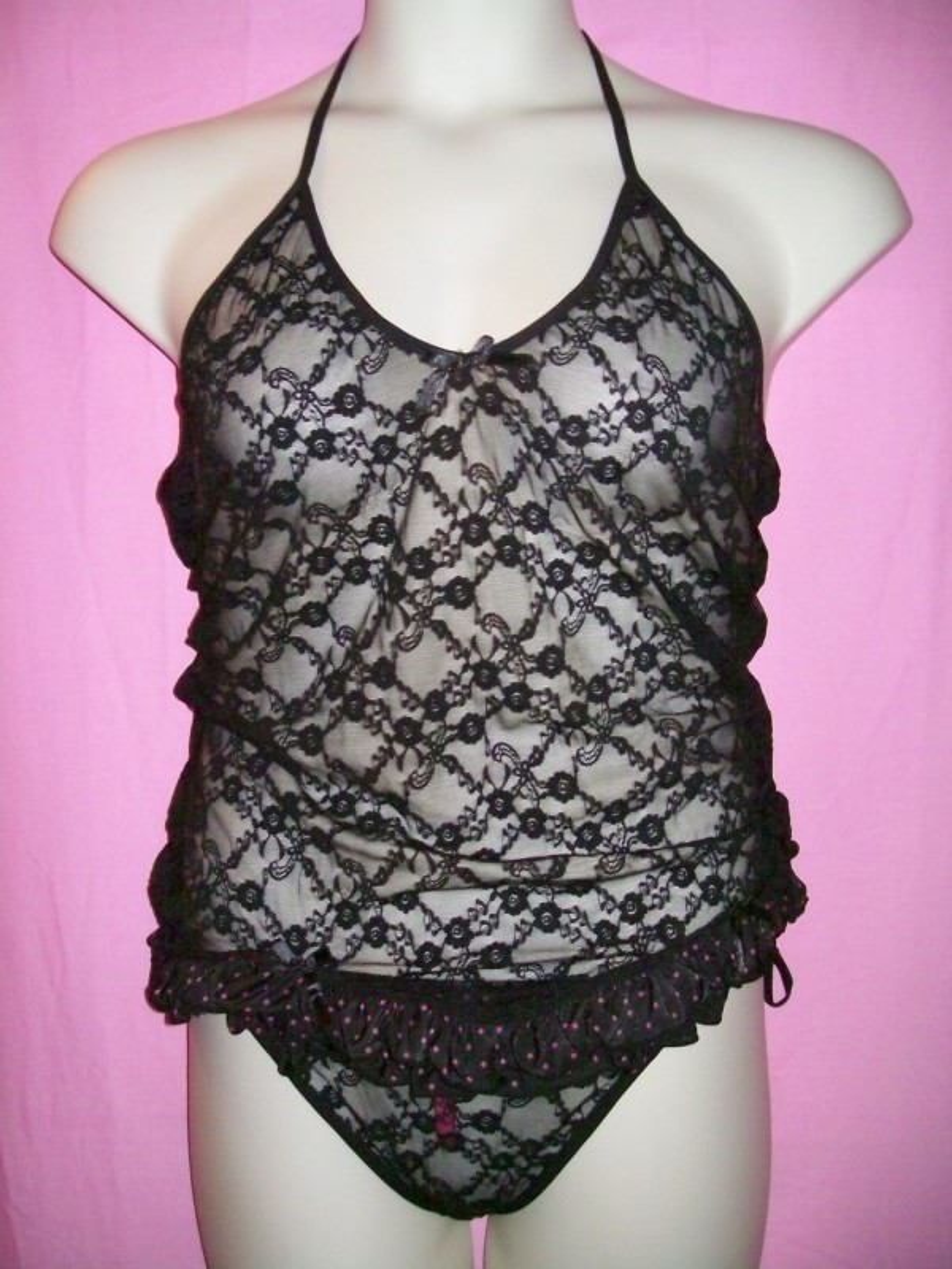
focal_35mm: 36
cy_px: 634
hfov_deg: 39.7
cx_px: 476
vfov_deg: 51.4
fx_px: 1320
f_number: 2.7
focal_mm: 6
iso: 160
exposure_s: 1/64
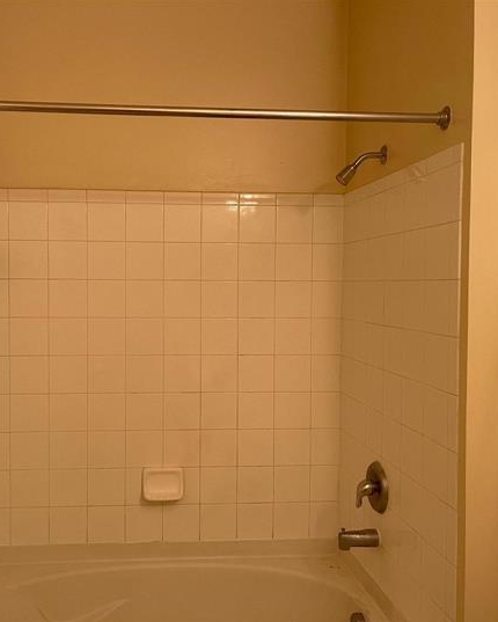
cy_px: 312
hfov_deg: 42.9
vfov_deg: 52.8
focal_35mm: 34
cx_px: 178
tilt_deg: -2.8
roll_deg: -0.2
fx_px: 626
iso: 160
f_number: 1.6
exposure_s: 1/60
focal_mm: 5.1
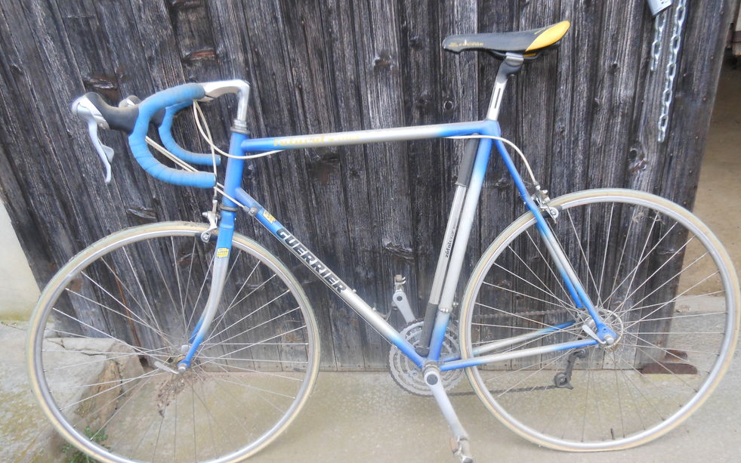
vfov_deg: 46.0
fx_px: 545
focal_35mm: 27
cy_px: 242
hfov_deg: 68.4
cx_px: 377
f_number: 3.2
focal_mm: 4.5
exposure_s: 1/30
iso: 160
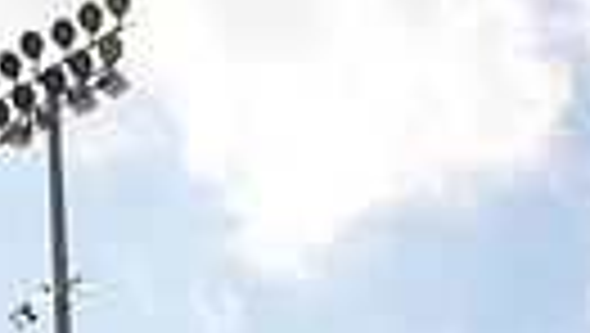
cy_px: 1004
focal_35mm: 133
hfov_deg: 16.0
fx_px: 2083
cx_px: 144
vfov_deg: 7.9
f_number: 9
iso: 125
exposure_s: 1/200
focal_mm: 37
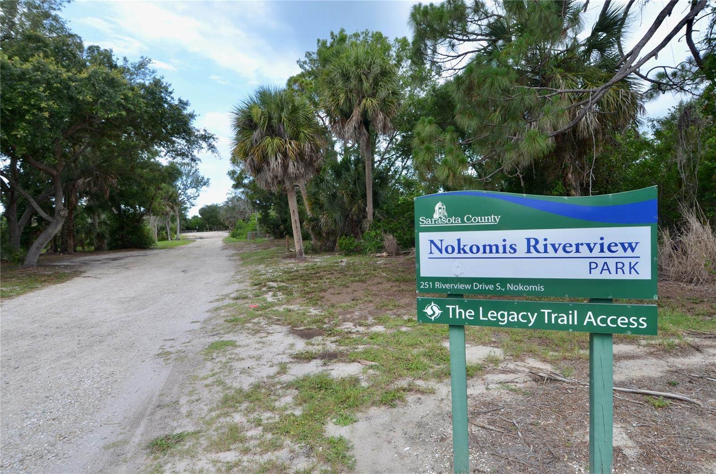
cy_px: 237
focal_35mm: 36
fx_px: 714
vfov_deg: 36.7
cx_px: 358
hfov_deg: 53.2
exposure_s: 1/250
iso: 200
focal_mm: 24
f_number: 8
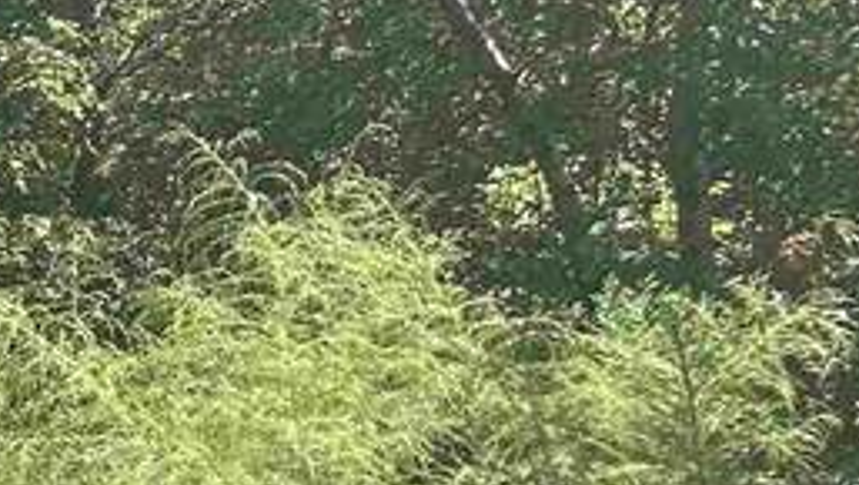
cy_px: 769
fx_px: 3214
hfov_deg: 12.3
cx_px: -1173
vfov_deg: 8.4
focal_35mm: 141
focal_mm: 5.7
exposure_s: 1/1698
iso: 50
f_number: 1.5
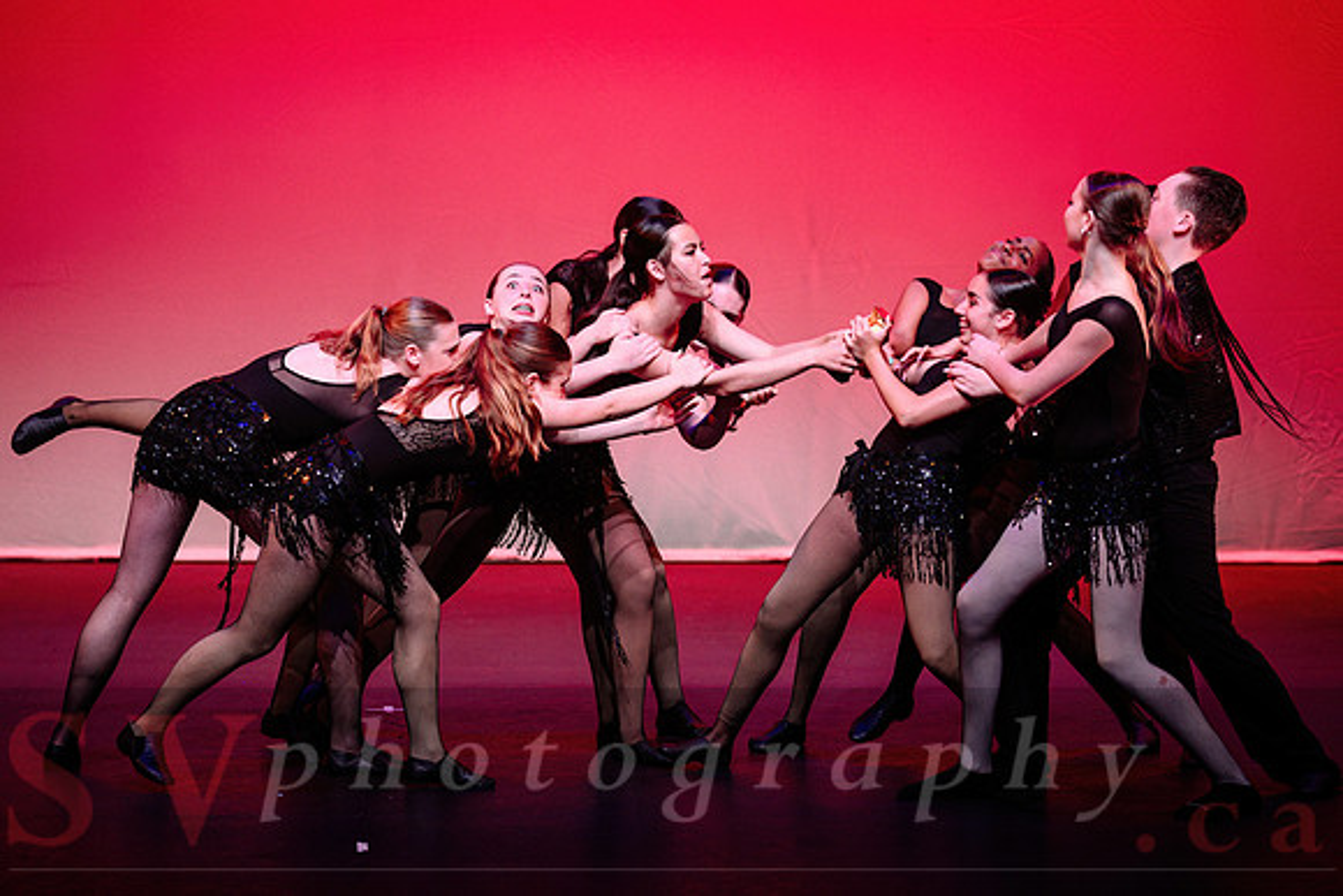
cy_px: 442
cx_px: 700
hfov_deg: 11.2
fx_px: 6824
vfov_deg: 7.5
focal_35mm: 183
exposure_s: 1/640
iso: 1250
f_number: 2.8
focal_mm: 160
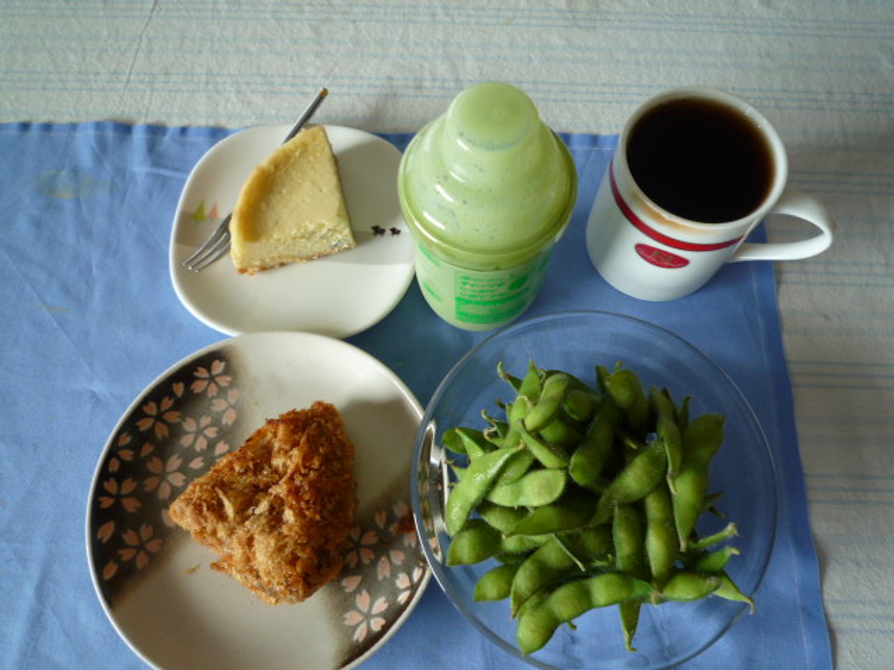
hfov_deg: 69.4
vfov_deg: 54.9
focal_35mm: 25
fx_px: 646
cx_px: 447
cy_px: 335
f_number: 2.8
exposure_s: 1/30
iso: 100
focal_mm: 4.4
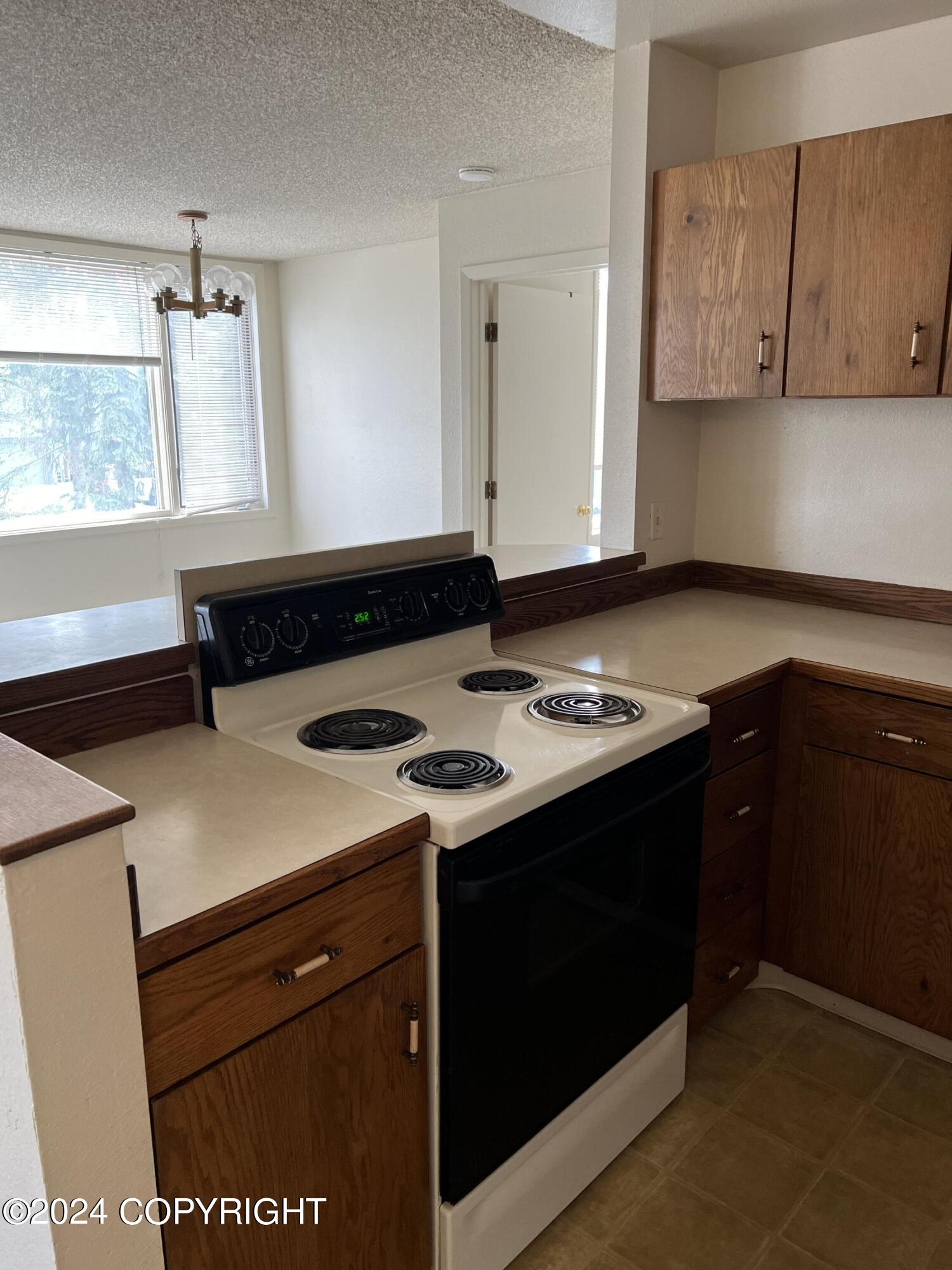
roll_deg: +0.9
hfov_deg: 53.1
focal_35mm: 26
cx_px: 476
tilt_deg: -11.5
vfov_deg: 67.3
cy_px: 635
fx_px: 953
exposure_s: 1/121
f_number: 1.5
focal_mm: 5.7
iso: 100
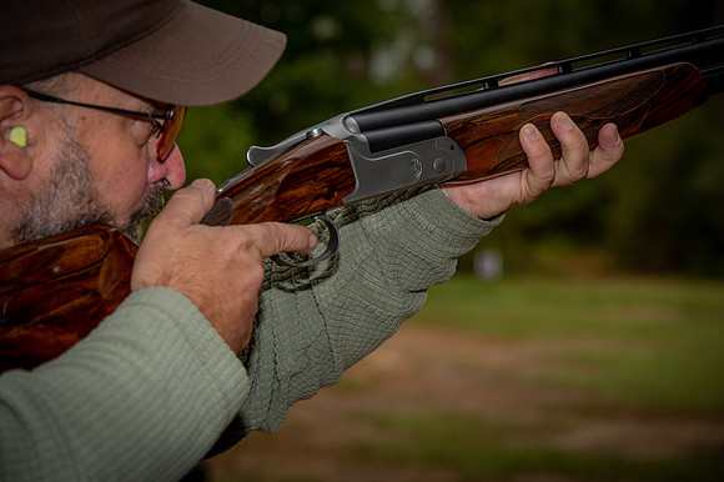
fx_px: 2512
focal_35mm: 125
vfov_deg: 11.0
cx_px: 362
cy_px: 241
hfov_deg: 16.4
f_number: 8
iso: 320
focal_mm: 125
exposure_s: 1/250
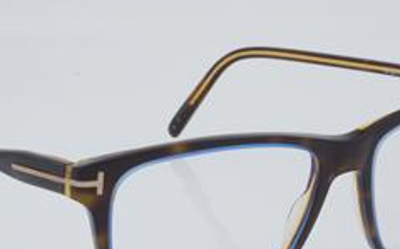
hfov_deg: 16.3
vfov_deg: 10.2
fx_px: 1394
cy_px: 199
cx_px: 201
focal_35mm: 128
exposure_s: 1/3
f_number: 32
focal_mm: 50
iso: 100
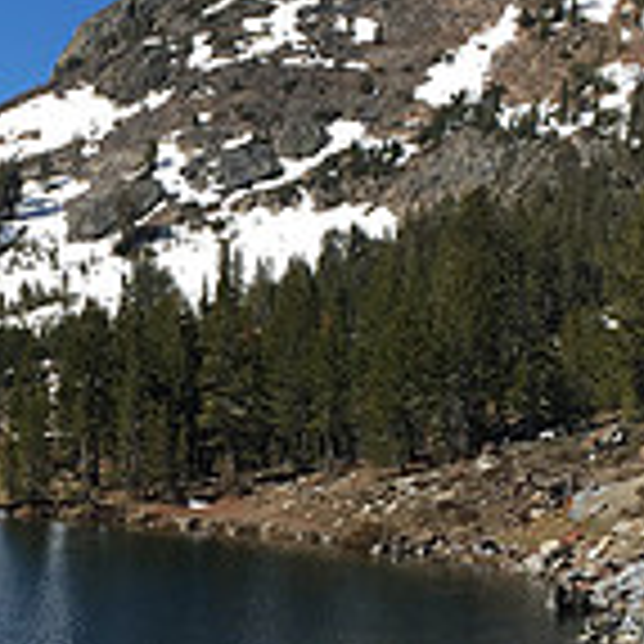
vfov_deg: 16.7
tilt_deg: -0.7
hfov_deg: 16.4
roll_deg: -0.1
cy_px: 430
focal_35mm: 104
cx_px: 0
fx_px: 2189
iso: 25
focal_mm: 4.15
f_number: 2.2
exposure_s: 1/1972
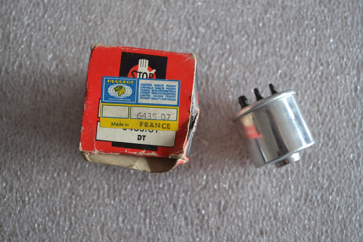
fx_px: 514
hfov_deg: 38.9
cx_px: 182
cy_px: 121
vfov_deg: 26.5
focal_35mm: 51
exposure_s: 1/60
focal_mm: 34
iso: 900
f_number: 5
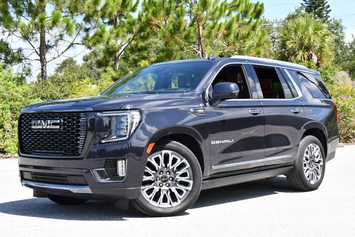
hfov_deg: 34.5
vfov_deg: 23.4
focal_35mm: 58
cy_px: 118
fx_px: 572
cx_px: 178
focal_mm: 29
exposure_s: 1/250
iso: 200
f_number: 8
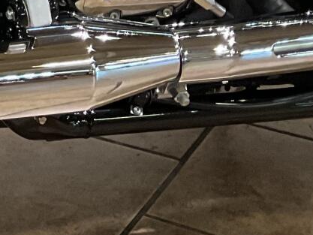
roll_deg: +1.9
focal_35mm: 139
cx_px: -330
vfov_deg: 10.2
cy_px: -152
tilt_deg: -15.0
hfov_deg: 12.4
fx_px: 1257
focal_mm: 3
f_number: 1.8
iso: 100
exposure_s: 1/60
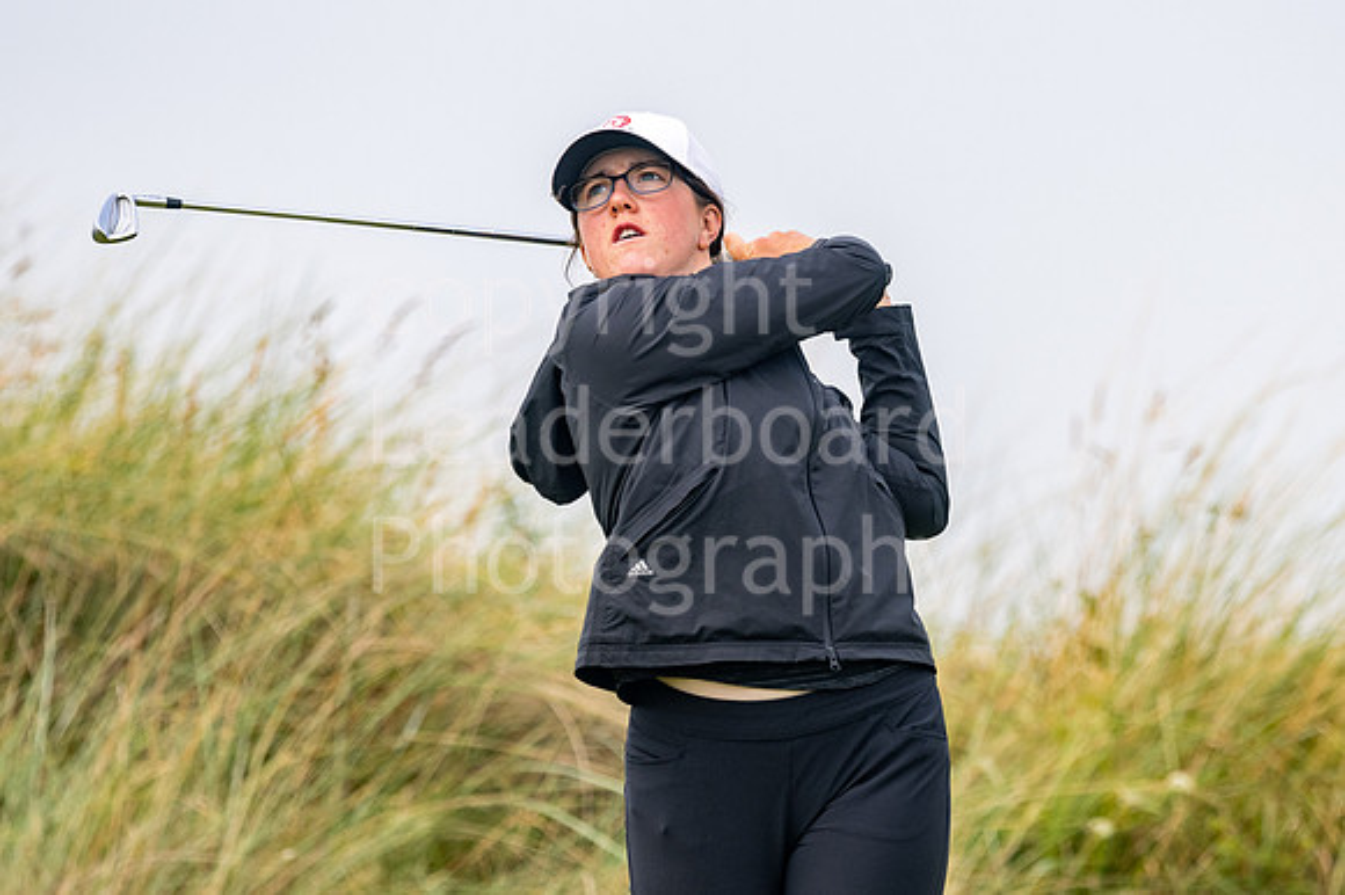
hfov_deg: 3.7
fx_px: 20748
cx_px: 827
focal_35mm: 556
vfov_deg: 2.5
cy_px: 352
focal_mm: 300
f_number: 5
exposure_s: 1/1250
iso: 200
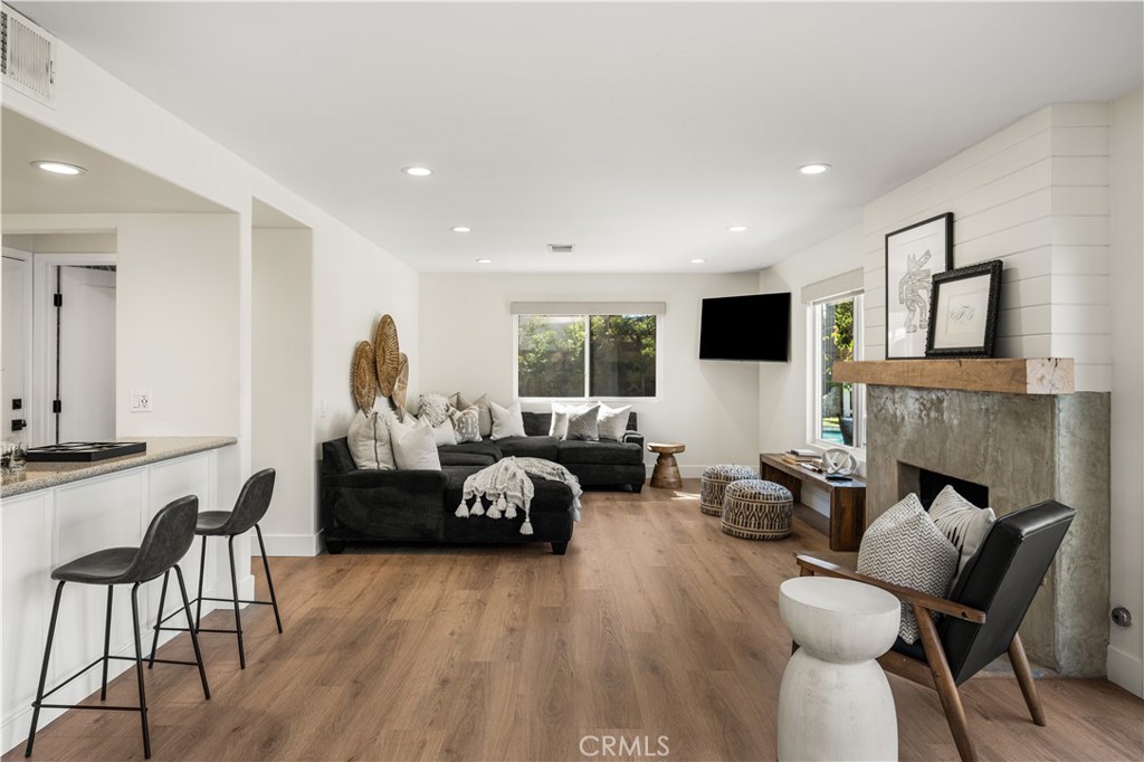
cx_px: 572
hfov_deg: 85.4
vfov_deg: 63.2
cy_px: 381
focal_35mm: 20
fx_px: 619
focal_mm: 19.5
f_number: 6.3
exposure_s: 1/15
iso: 100
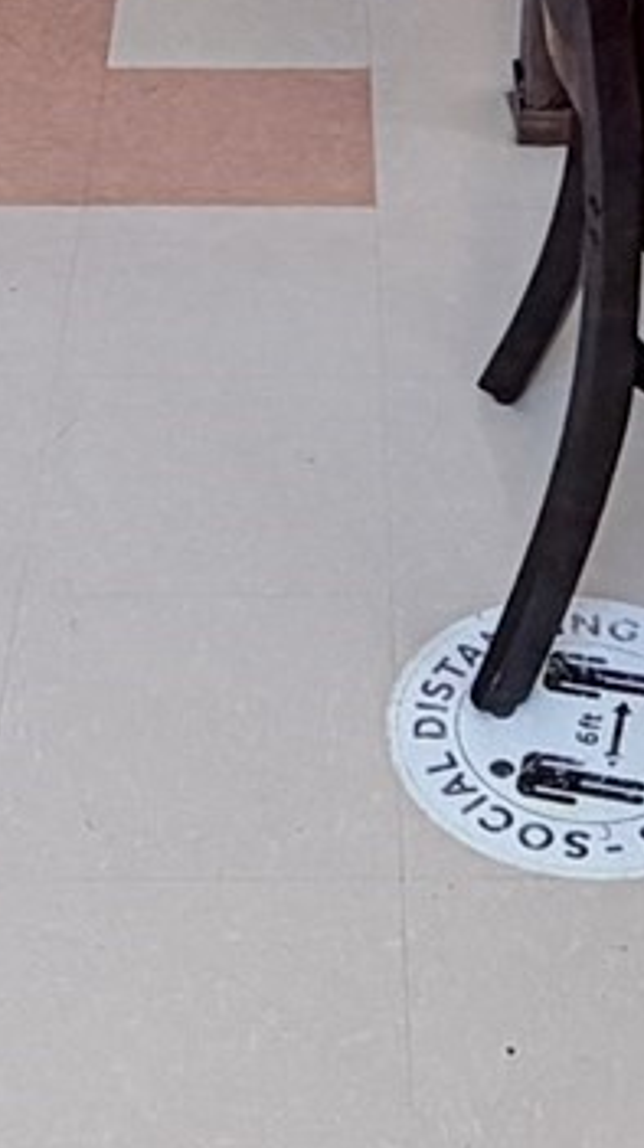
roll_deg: -1.0
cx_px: 418
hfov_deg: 13.6
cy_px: -572
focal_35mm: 89
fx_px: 2706
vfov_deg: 20.5
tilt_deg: -13.1
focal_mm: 2.22
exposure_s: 1/121
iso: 160
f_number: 2.2
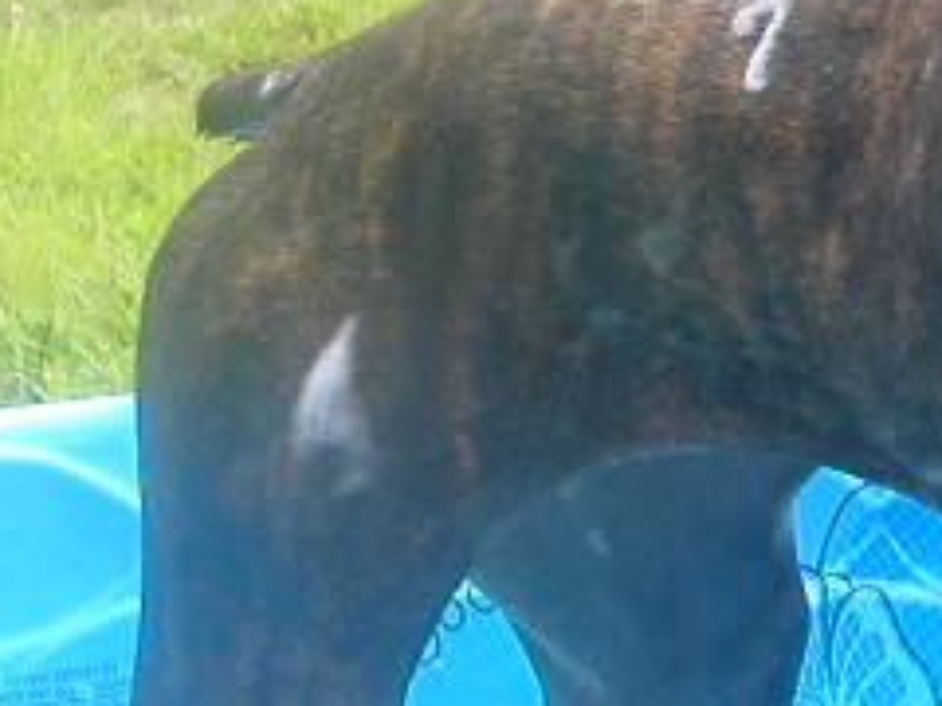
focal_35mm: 144
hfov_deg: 13.4
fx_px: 3919
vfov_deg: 10.3
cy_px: 278
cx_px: 1052
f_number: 3.2
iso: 100
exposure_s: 1/199
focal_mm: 8.2
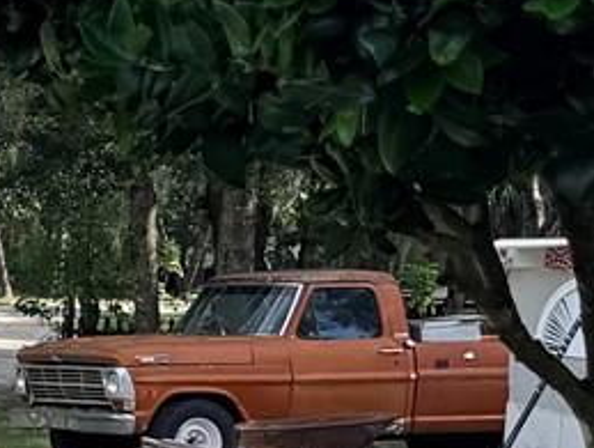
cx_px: -984
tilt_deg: -7.6
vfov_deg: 10.0
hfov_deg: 10.7
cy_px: 391
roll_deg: -1.5
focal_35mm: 148
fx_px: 2543
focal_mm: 6.76
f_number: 1.78
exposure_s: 1/1812
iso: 80
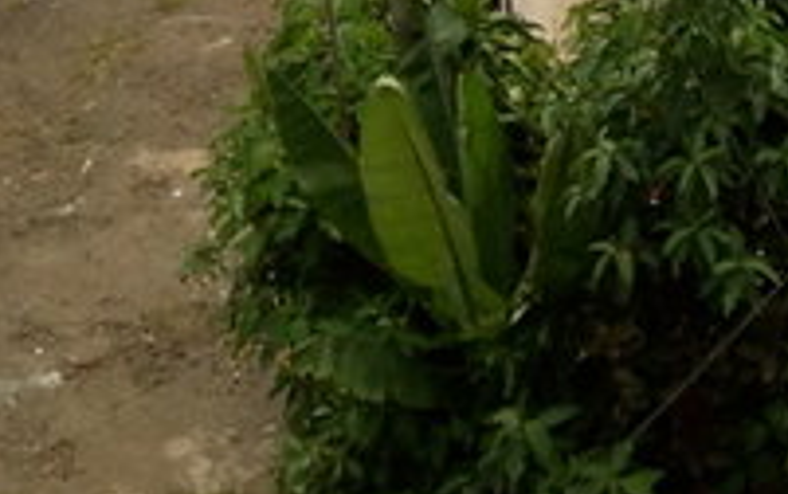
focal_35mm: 221
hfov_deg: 8.8
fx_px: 4750
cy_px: -1172
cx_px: 1717
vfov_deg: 5.5
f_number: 2.4
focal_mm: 4.28
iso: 50
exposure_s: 1/690
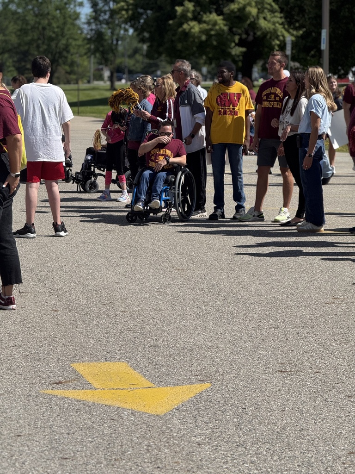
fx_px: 1641
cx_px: 178
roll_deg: +1.2
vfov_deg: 16.4
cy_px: 237
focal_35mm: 120
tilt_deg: -5.9
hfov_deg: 12.3
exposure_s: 1/2283
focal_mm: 15.66
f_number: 2.8
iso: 64
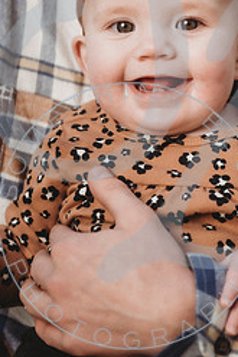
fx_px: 1192
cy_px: 107
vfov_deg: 17.0
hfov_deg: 11.4
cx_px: 196
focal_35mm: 120
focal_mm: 66
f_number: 2.8
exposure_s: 1/800
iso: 100
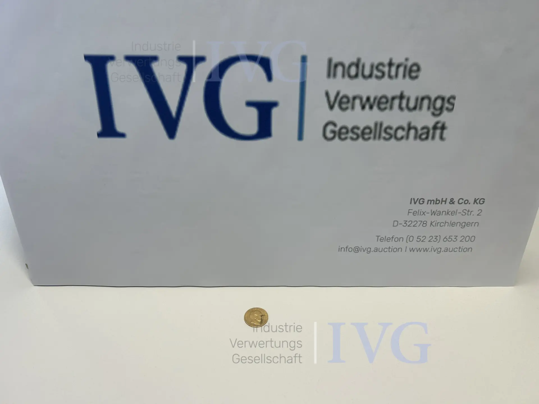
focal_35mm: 26
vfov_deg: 53.1
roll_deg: -0.4
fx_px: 405
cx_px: 270
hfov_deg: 67.3
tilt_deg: -34.8
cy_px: 202
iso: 40
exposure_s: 1/102
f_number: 1.5
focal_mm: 5.7
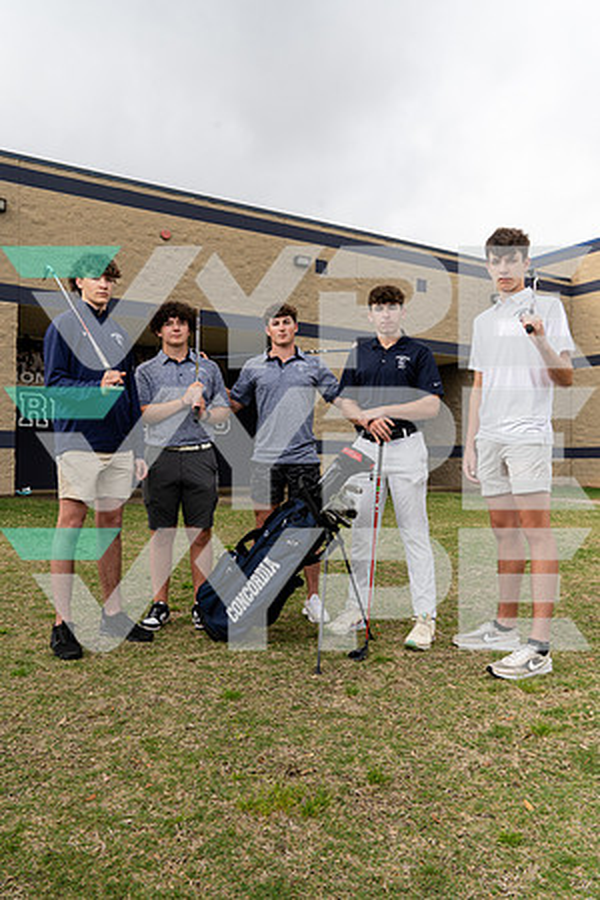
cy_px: 450
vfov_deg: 63.7
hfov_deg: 45.0
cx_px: 300
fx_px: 725
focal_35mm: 29
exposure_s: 1/250
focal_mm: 29
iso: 400
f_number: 9
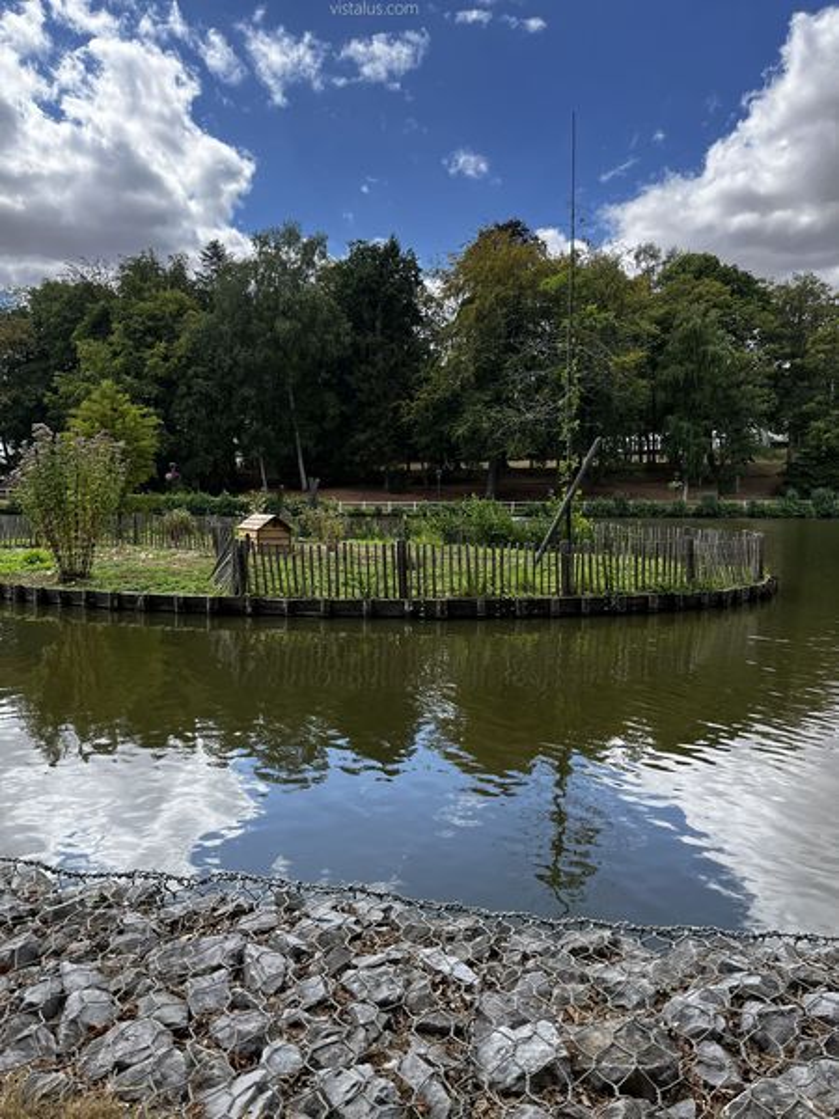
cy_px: 560
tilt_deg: -5.0
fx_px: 840
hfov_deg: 53.1
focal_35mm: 26
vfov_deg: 67.3
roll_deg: -0.6
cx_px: 420
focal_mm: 5.1
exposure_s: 1/1776
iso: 50
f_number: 1.6
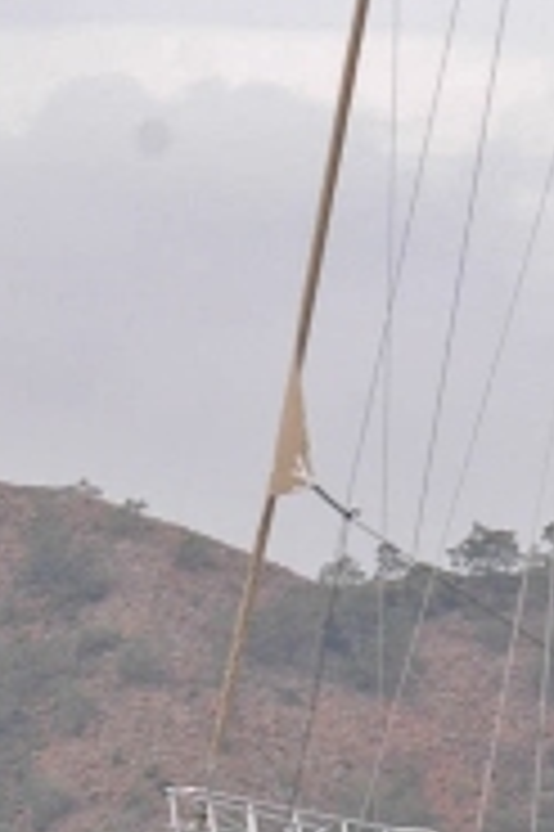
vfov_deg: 6.5
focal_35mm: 316
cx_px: 736
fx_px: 7307
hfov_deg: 4.3
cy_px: -112
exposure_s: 1/160
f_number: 10
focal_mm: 38
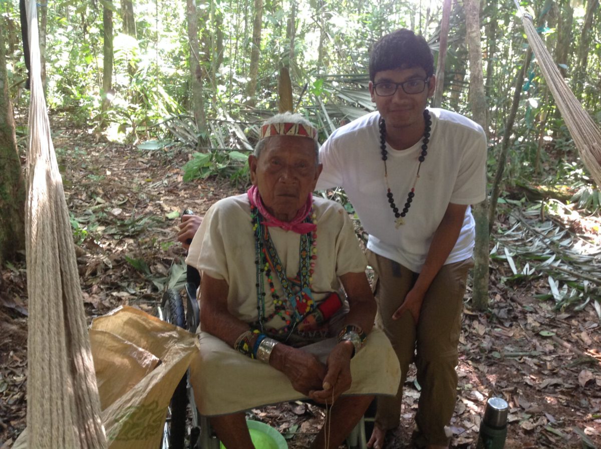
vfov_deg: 40.6
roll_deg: -2.7
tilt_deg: -15.2
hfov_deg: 52.7
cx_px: 300
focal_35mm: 35
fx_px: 607
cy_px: 224
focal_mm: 4.28
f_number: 2.4
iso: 160
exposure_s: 1/15
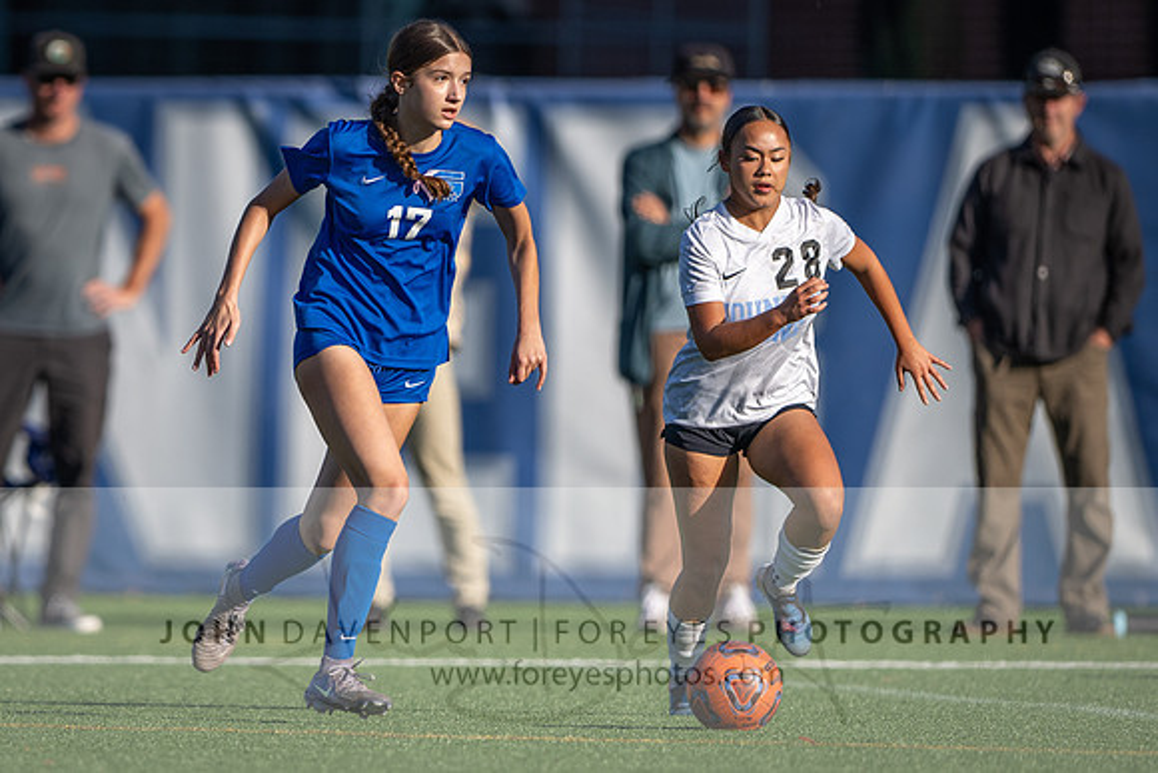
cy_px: 337
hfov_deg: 2.7
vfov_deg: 1.8
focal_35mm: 752
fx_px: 24187
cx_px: 239
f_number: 2.8
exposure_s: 1/2000
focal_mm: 400
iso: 160
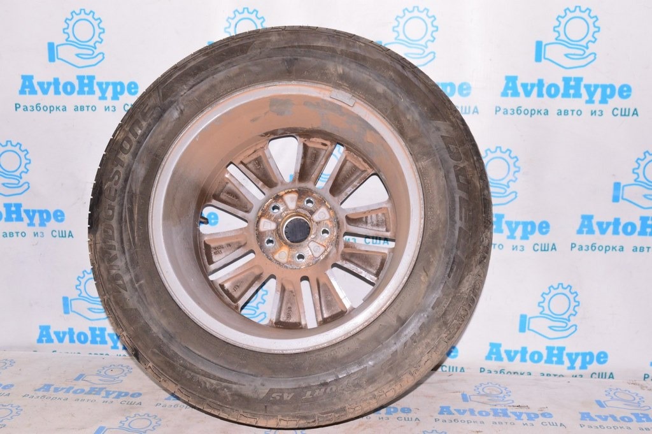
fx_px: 651
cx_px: 326
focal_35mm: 36
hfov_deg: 53.2
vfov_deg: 36.8
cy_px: 217
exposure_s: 1/160
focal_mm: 24
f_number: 8
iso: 1600
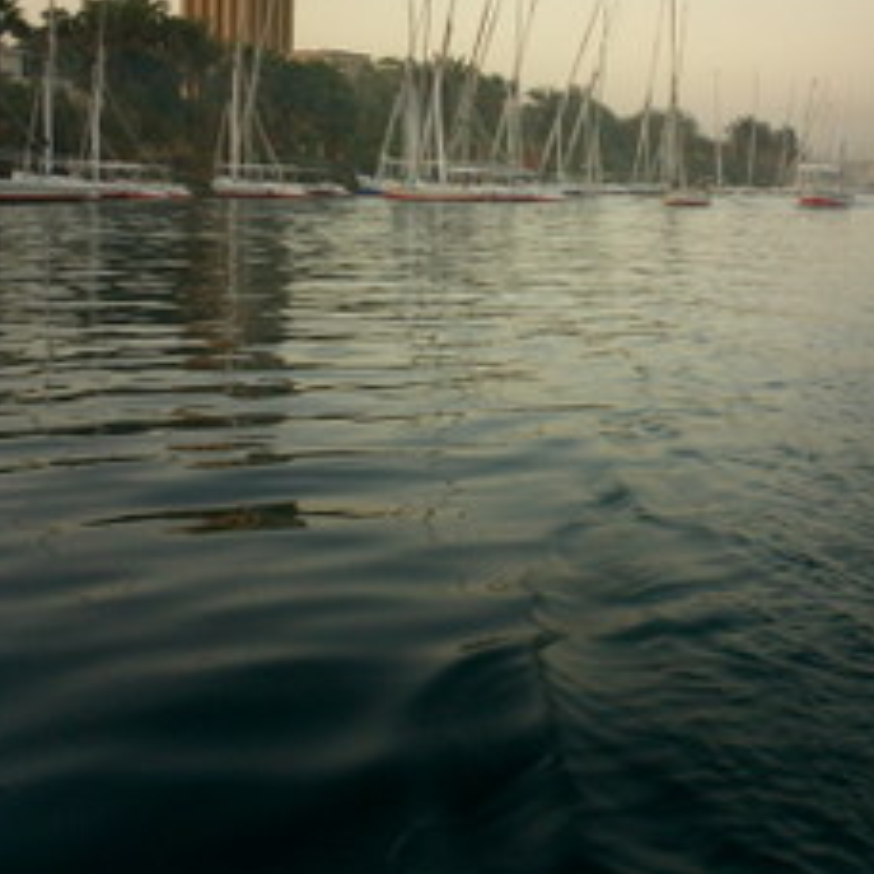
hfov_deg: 34.0
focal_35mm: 50
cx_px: 490
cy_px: 252
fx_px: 1428
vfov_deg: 33.5
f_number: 3.5
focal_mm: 5.6
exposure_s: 1/60
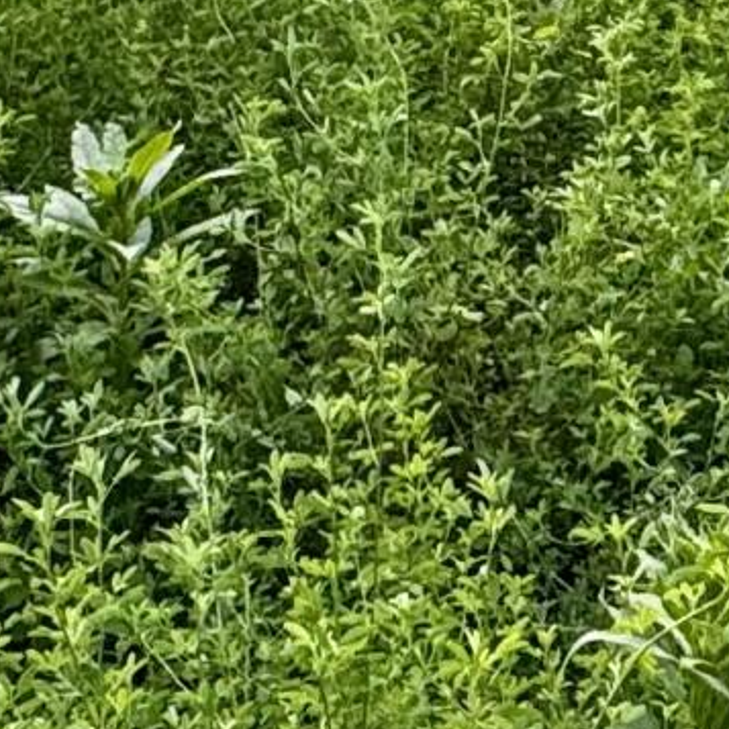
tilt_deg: -2.4
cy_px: -490
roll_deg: +0.6
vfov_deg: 15.0
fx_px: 2478
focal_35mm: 104
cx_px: 913
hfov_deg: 16.0
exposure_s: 1/99
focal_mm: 2.22
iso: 100
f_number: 2.2
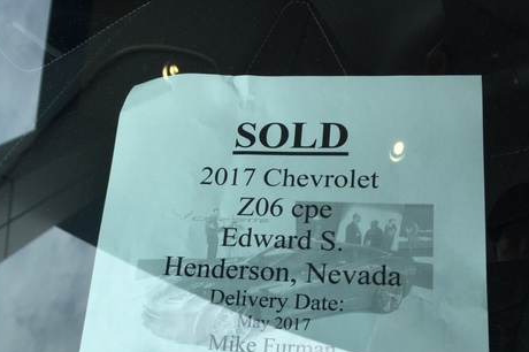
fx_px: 617
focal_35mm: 42
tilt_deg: -51.5
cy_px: 275
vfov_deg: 31.1
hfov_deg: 46.4
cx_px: 243
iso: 25
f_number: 2.2
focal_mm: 4.15
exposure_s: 1/1026
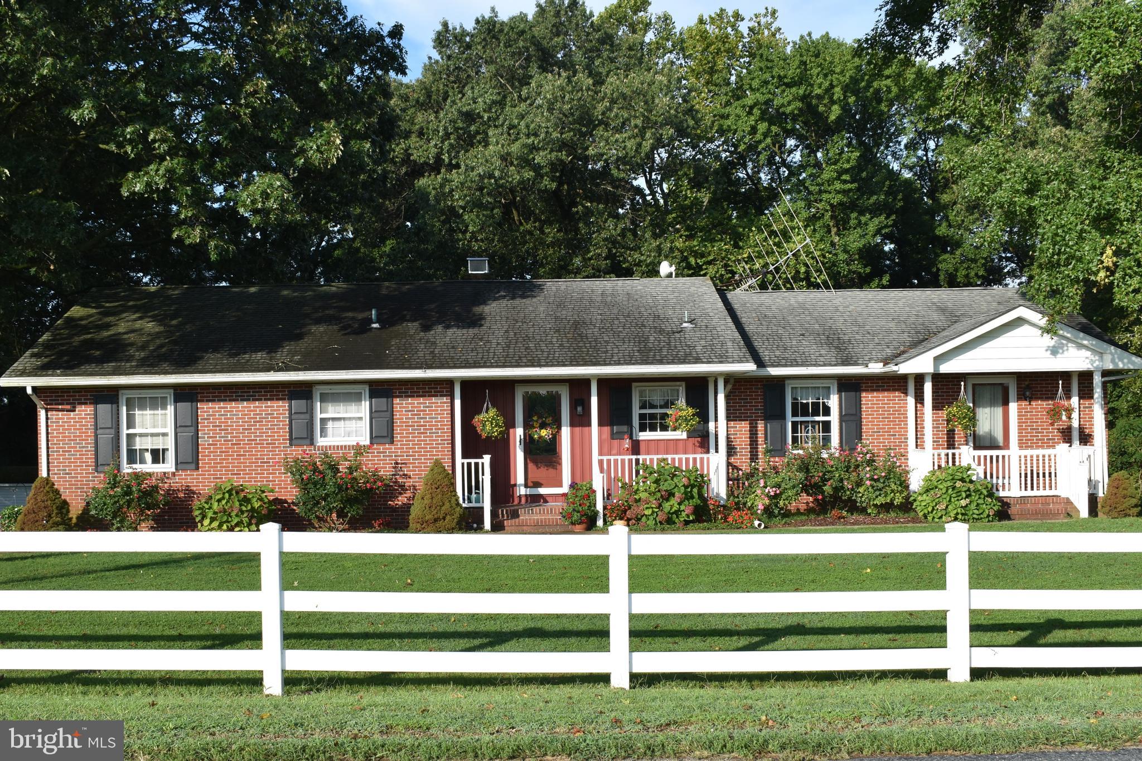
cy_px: 380
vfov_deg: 40.0
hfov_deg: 57.2
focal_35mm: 33
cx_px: 571
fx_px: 1047
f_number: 8
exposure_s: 1/250
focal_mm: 22
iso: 110
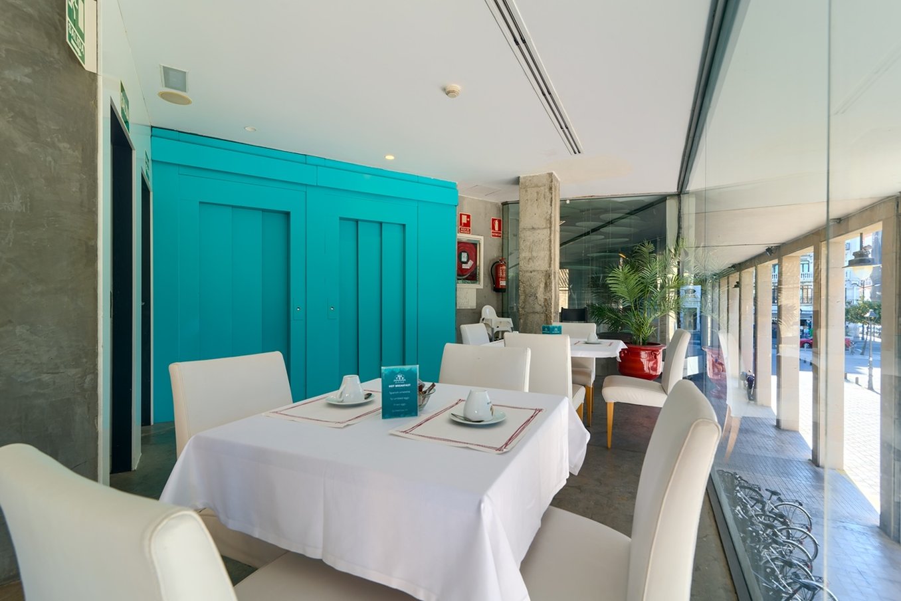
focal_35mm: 16
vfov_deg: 73.7
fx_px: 400
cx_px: 450
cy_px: 300
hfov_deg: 96.7
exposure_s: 1/5
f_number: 9
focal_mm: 16
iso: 100
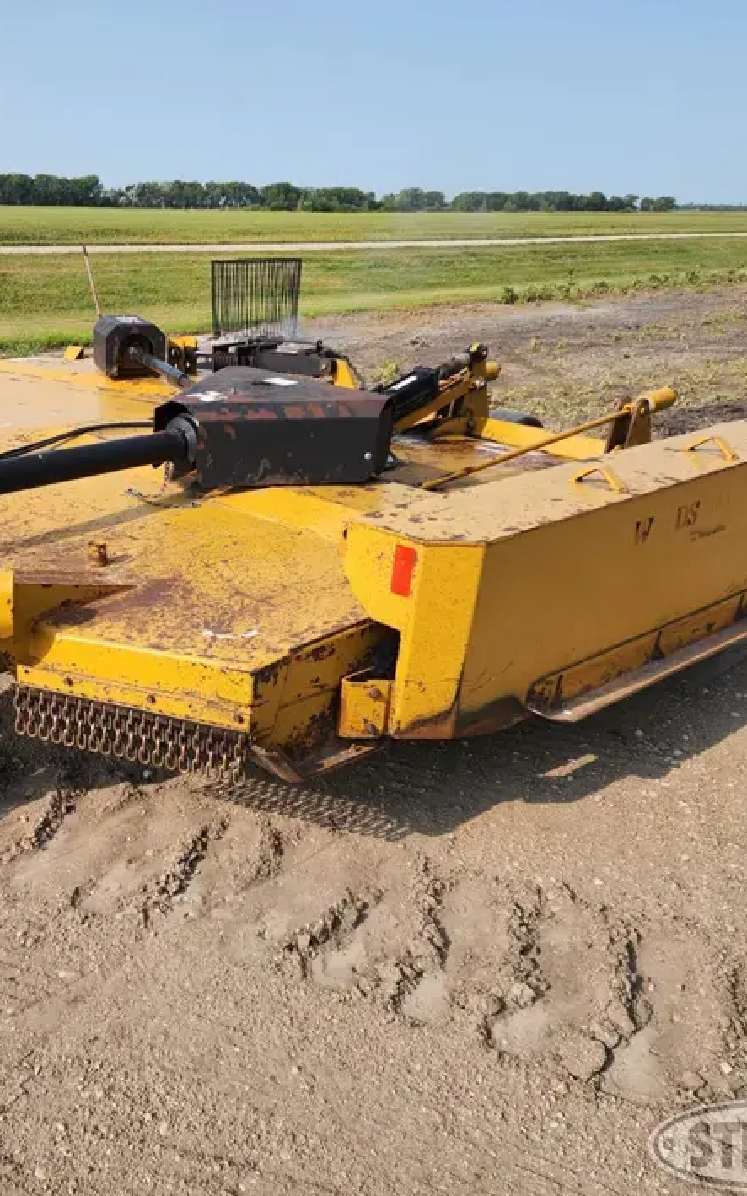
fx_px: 1075
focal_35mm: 33
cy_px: 606
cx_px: 137
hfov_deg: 36.8
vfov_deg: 58.1
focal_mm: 6.4
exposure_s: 1/769
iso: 12
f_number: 1.8
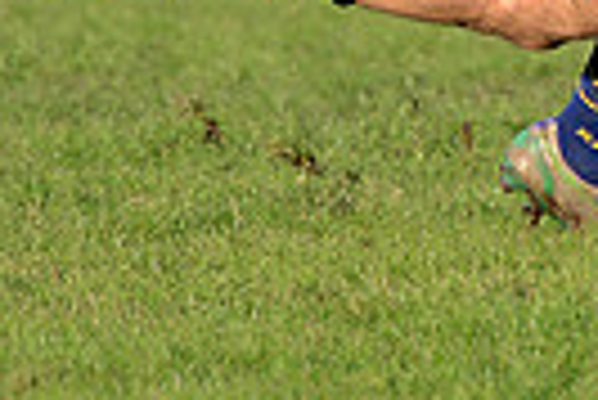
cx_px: 1133
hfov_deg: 1.7
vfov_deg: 1.2
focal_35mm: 1177
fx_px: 19572
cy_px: -348
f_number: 4
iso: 500
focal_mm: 270
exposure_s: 1/1000
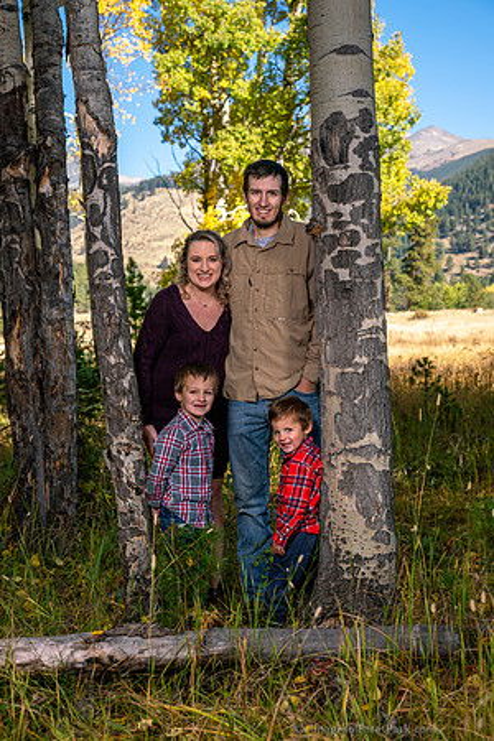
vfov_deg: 39.6
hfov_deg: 27.0
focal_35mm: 50
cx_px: 247
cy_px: 370
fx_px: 1029
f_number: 4.5
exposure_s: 1/800
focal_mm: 50
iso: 160
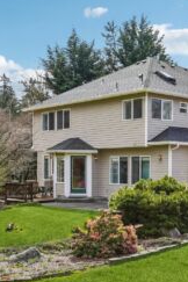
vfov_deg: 35.6
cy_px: 147
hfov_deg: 23.5
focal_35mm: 56
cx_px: 174
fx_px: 439
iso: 100
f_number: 8
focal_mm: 23
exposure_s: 1/200
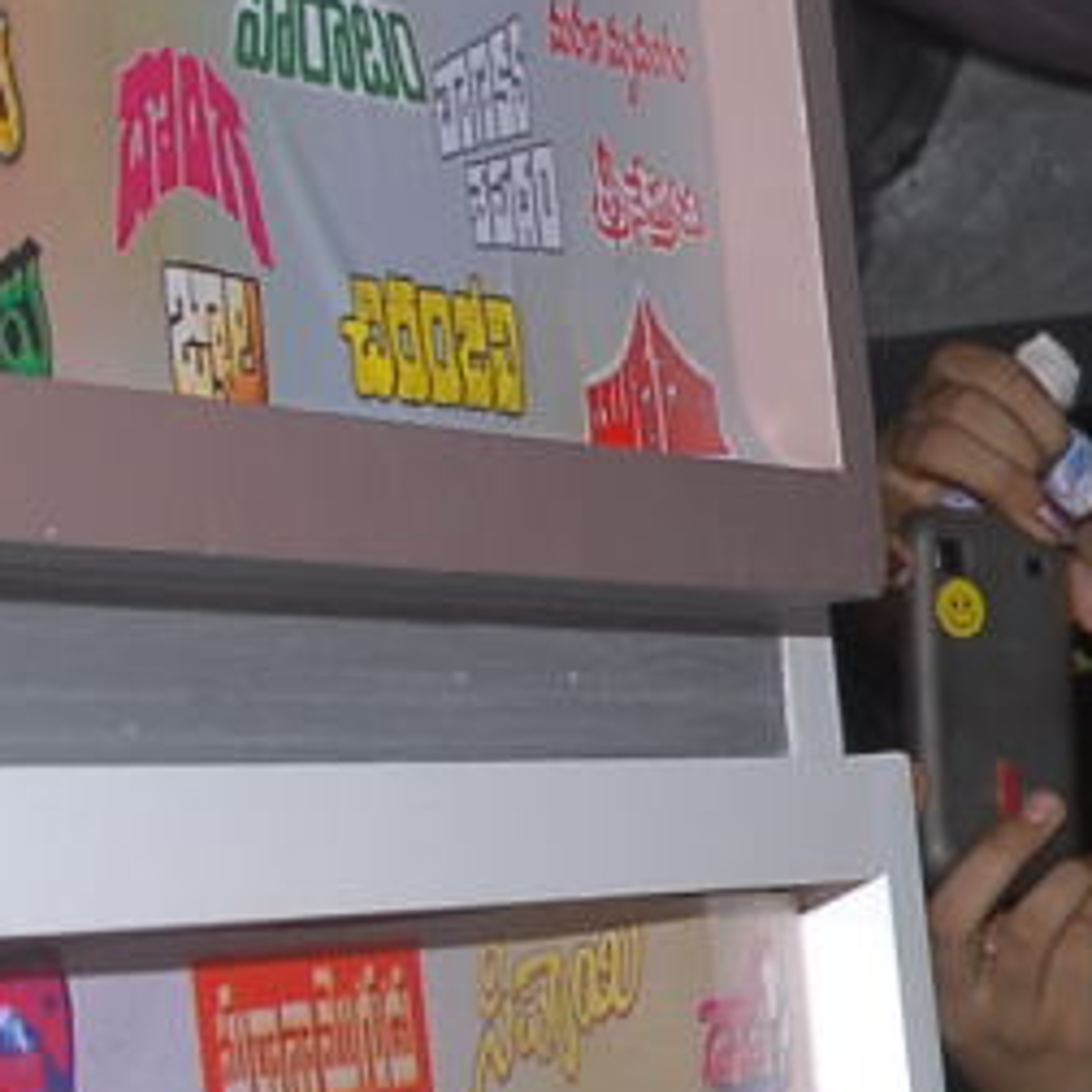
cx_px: 2175
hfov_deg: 8.5
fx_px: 6960
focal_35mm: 195
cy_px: 641
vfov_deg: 9.0
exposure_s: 1/125
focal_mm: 24
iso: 200
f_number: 10
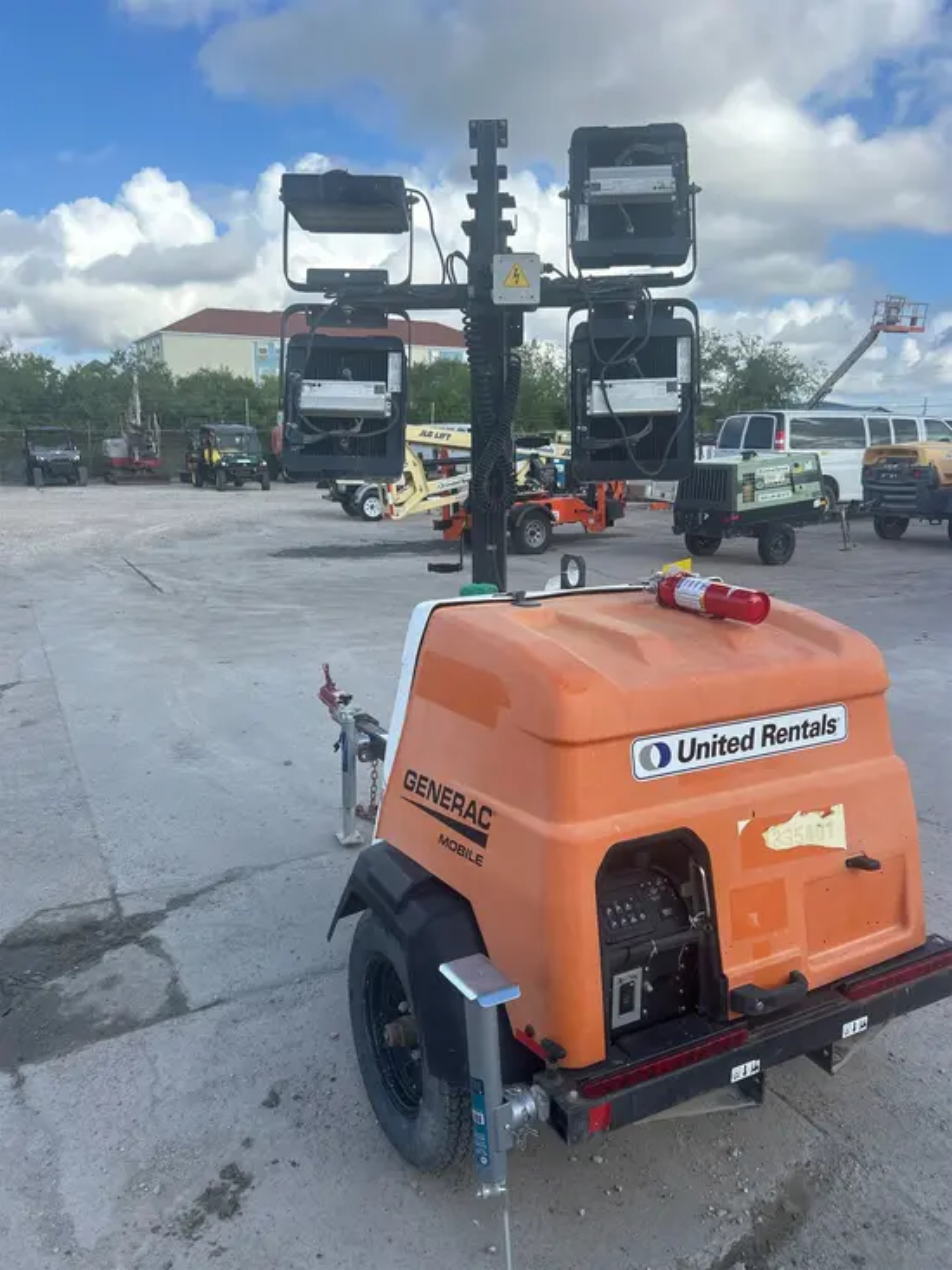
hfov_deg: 53.1
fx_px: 953
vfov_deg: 67.3
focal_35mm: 26
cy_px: 635
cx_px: 476
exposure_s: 1/2045
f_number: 1.5
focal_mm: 5.7
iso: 50
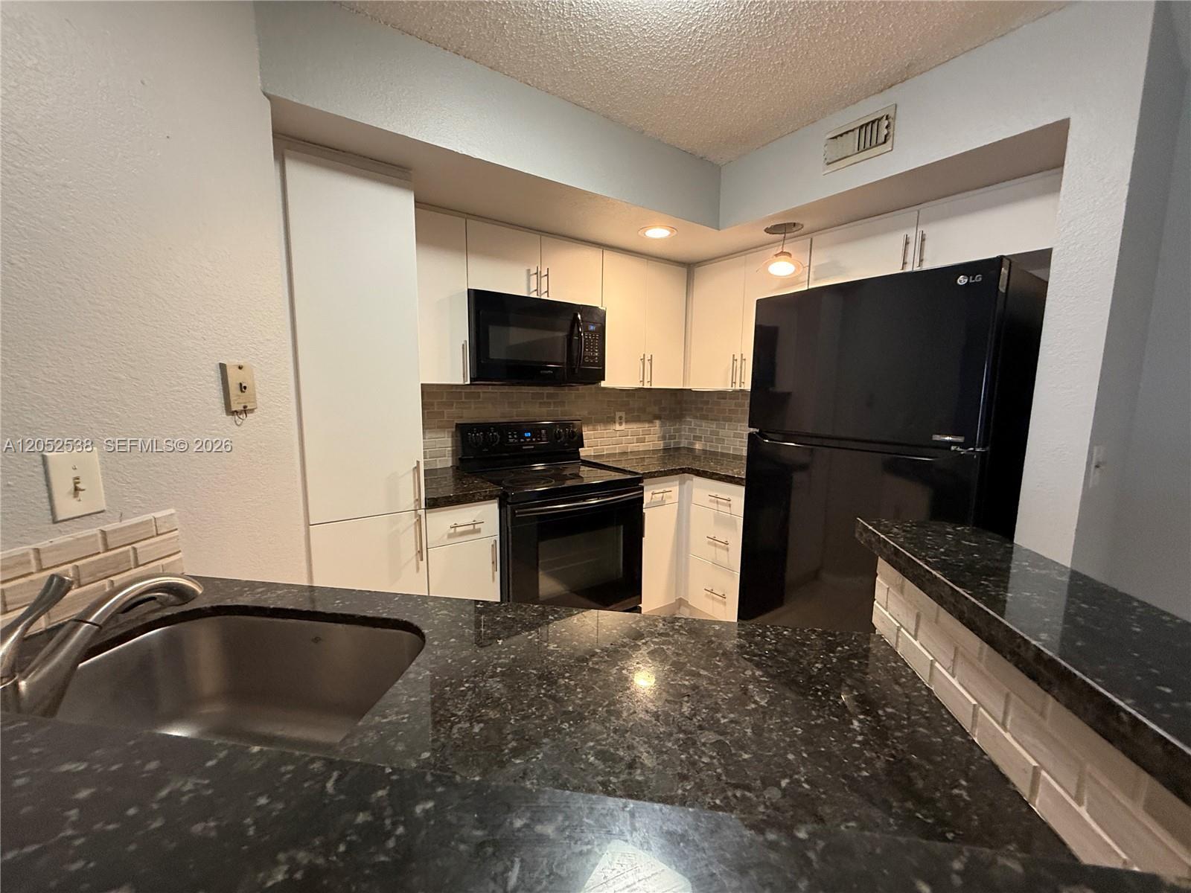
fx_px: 482
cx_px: 596
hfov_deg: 102.1
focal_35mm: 14
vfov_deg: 85.7
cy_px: 446
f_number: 2.2
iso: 400
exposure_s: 1/60
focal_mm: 2.22
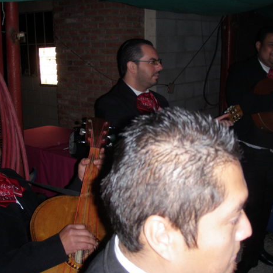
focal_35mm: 46
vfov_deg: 36.8
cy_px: 139
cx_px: 155
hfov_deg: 36.7
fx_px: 410
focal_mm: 6.7
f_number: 3.5
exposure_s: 1/30
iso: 125
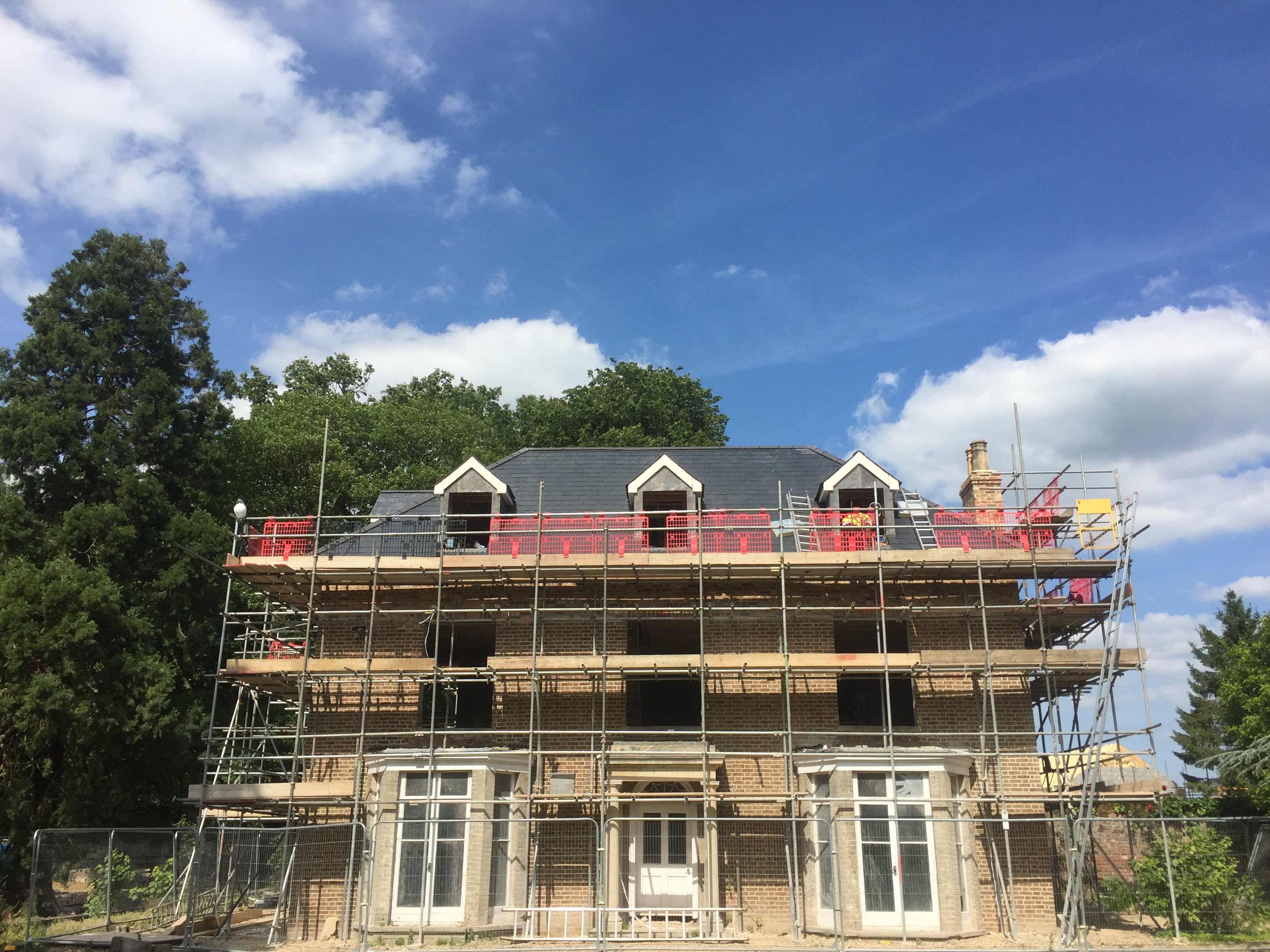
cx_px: 635
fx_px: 1064
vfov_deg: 48.2
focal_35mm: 29
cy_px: 476
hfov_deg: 61.7
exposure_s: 1/2326
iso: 32
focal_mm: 4.15
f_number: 2.2
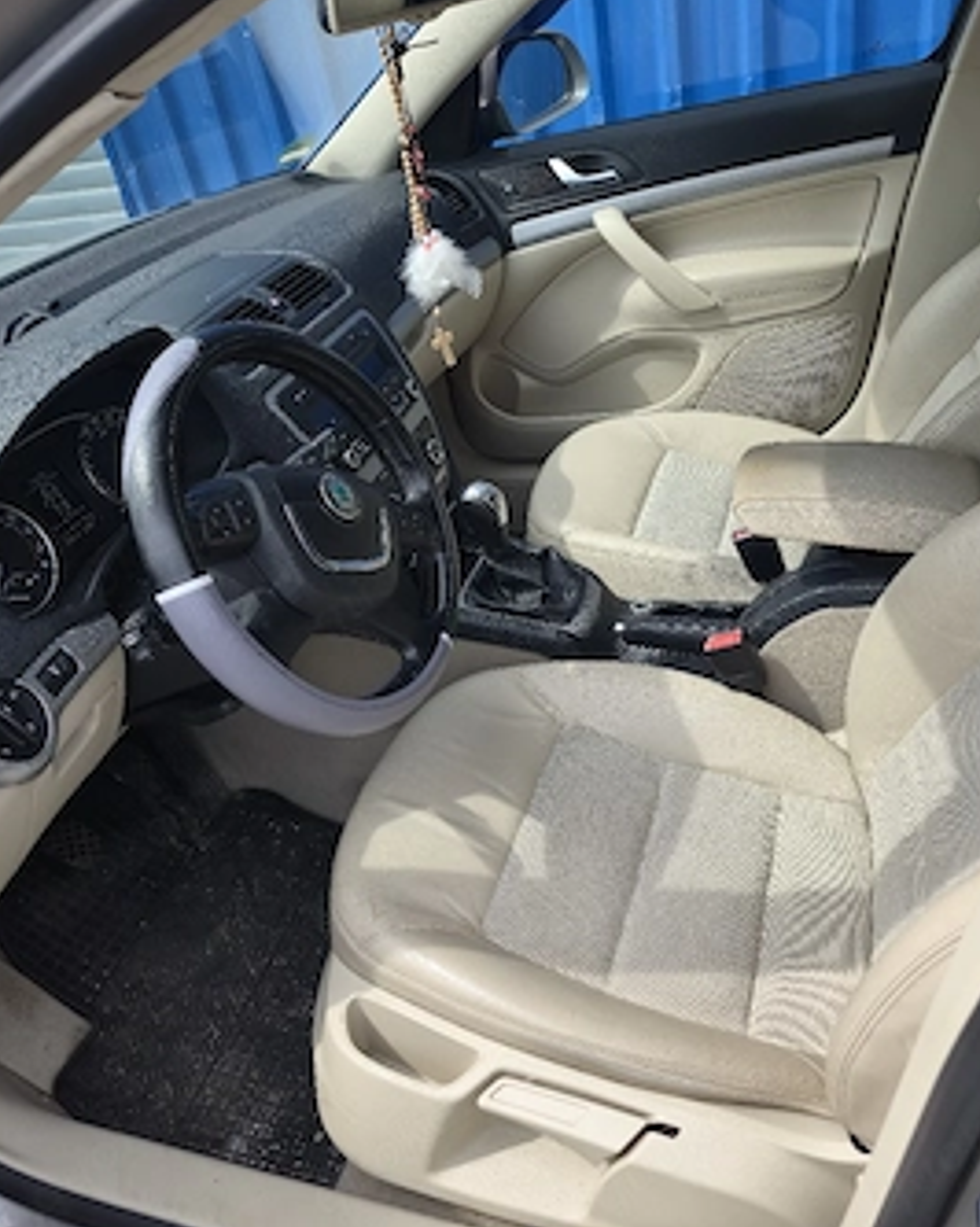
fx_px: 980
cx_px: 497
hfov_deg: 53.1
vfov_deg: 64.1
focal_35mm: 27
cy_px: 597
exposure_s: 1/417
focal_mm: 5.4
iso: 25
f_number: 1.8
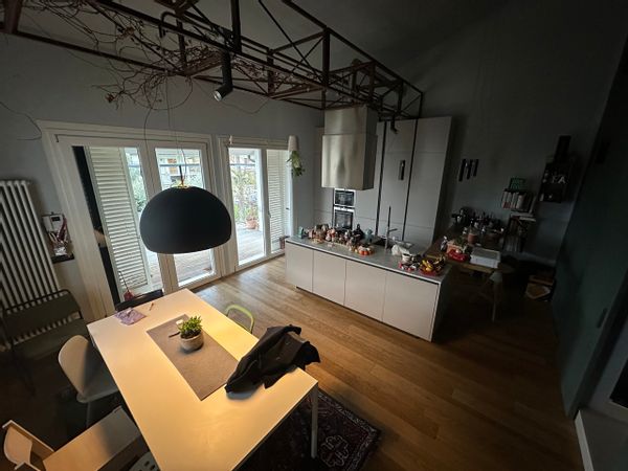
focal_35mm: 14
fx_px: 254
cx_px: 314
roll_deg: -0.3
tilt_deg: -17.2
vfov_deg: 85.7
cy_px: 236
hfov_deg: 102.1
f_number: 2.2
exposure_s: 1/50
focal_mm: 2.22
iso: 800
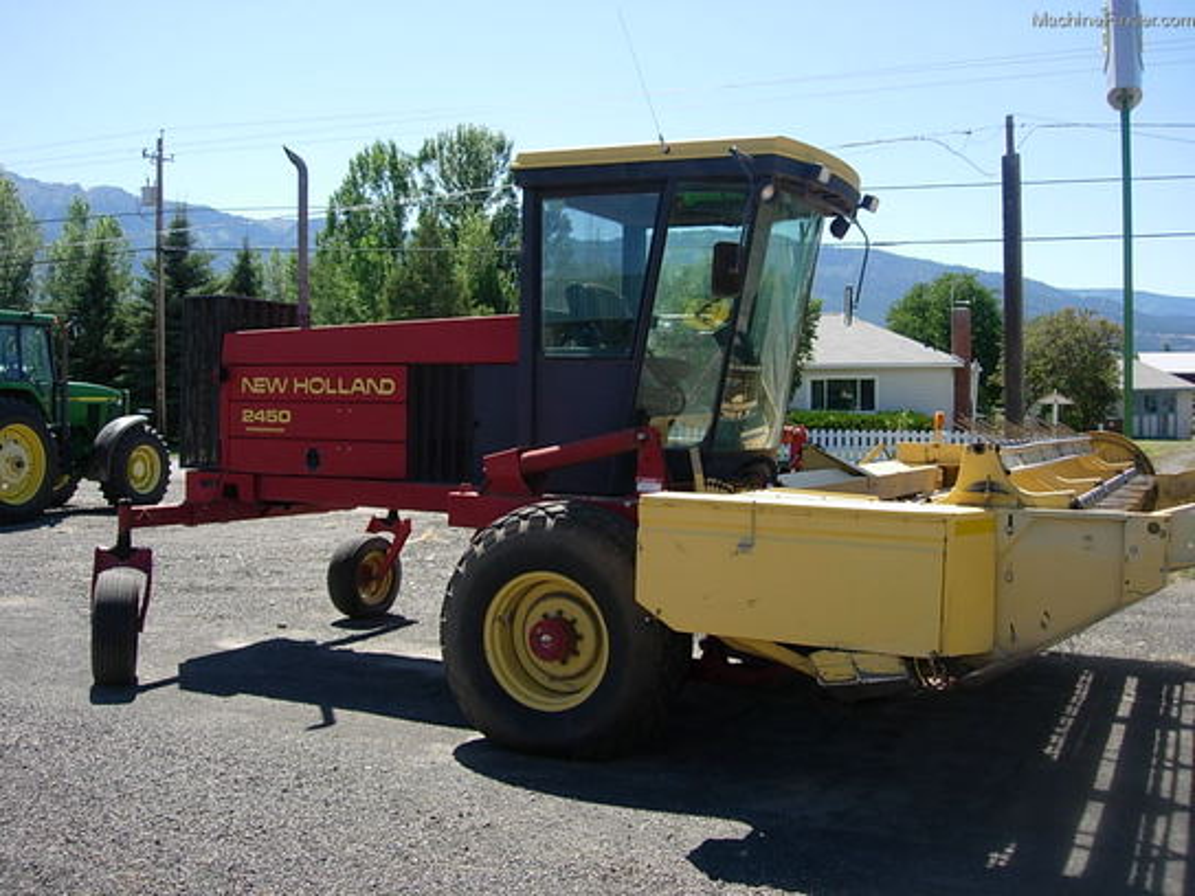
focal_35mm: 38
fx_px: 1312
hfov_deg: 49.0
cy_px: 448
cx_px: 598
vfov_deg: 37.7
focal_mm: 7.8
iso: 64
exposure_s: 1/861
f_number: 2.8
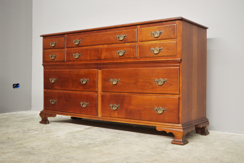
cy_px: 82
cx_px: 122
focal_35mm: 42
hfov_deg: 46.4
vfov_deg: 31.9
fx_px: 285
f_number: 4
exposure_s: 1/60
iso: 1600
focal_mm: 28.13
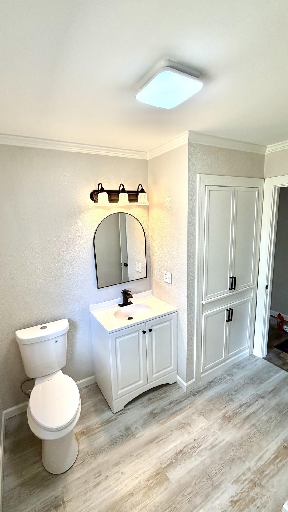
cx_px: 126
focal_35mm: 16
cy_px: 255
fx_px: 217
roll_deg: +2.9
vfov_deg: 99.4
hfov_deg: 66.8
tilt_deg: -9.3
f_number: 2.2
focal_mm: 2.22
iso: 100
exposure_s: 1/120
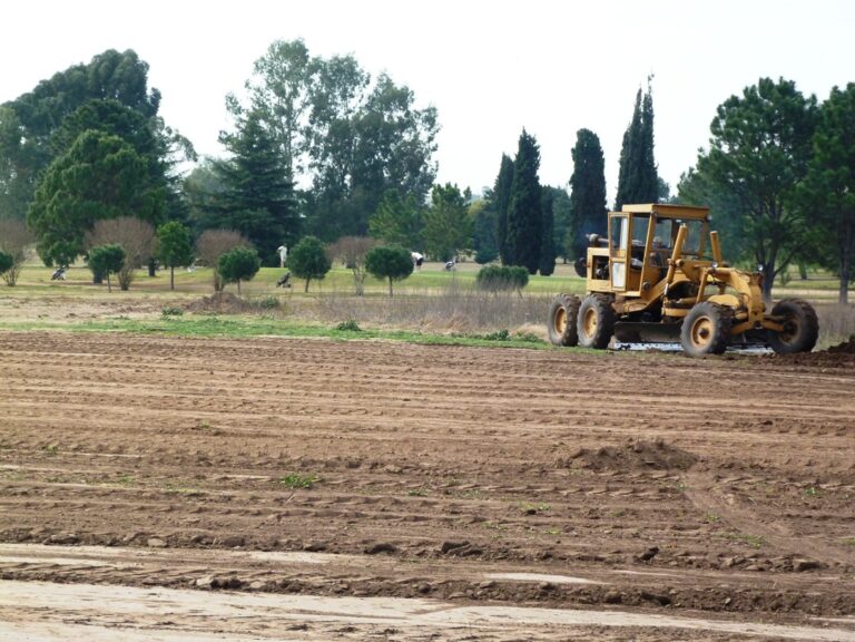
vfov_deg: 11.4
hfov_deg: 15.2
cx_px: 428
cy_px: 321
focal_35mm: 130
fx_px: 3211
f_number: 3.6
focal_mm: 23.5
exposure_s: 1/500
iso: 200
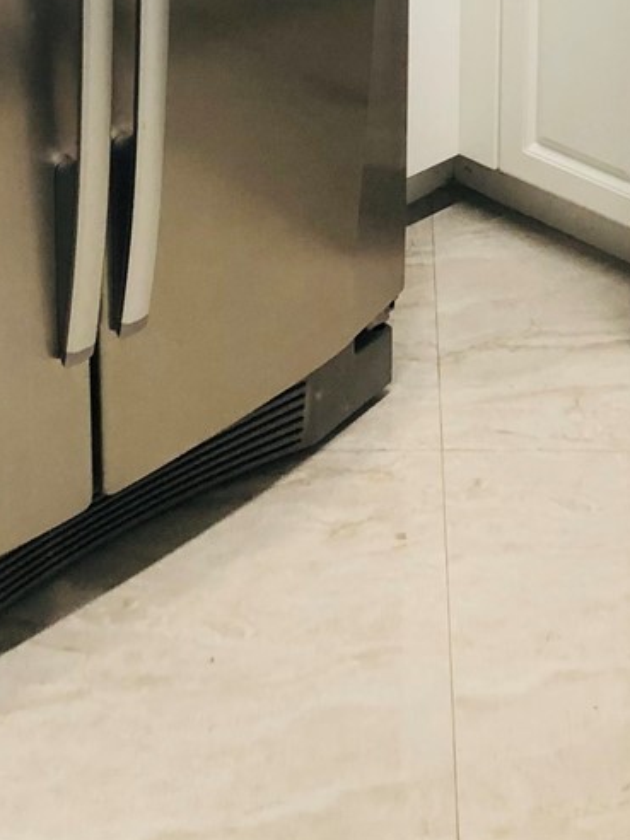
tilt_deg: -11.7
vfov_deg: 19.1
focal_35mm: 91
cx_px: 408
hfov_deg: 16.2
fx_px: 2208
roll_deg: +0.2
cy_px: -382
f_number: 1.8
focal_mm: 3.99
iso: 40
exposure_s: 1/24
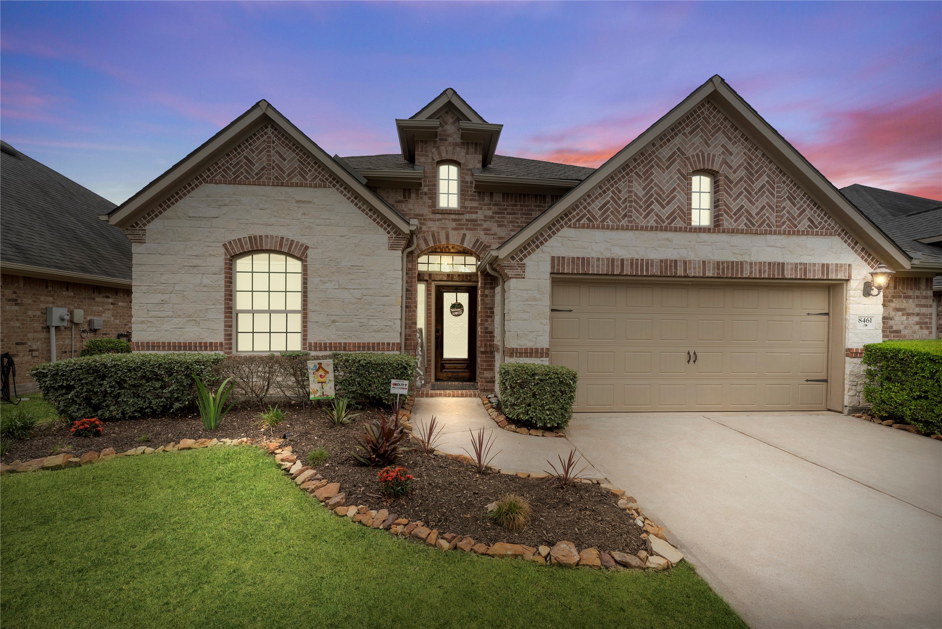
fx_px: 393
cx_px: 471
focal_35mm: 15
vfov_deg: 77.4
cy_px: 314
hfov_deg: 100.4
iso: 100
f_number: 8
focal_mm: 15
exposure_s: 1/30
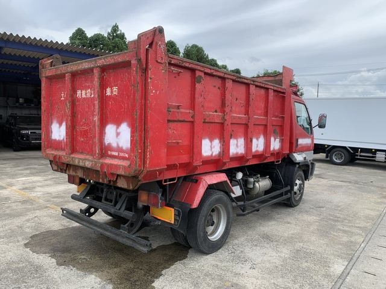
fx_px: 290
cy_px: 144
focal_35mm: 26
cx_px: 193
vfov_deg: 53.1
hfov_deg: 67.3
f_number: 1.8
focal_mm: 4.25
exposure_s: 1/903
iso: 25
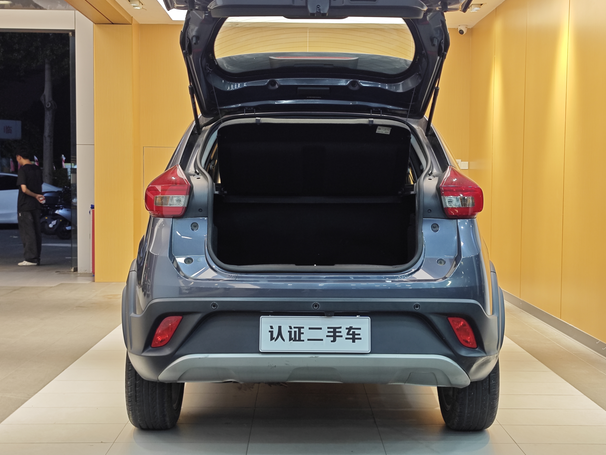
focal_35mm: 50
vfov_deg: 29.1
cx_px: 310
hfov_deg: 38.2
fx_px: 875
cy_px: 233
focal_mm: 8.7
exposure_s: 1/50
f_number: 1.9
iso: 100
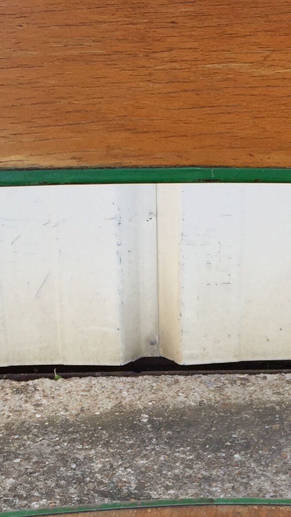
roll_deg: -0.5
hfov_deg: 13.9
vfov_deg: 23.6
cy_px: 496
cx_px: 195
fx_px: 1193
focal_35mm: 87
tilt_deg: -29.3
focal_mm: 4.15
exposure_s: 1/306
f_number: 2.2
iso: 32
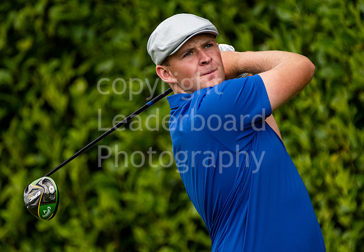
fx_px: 8465
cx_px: 163
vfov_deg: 1.7
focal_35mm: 828
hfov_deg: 2.5
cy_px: 116
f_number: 5.6
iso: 1000
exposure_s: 1/1600
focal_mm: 500
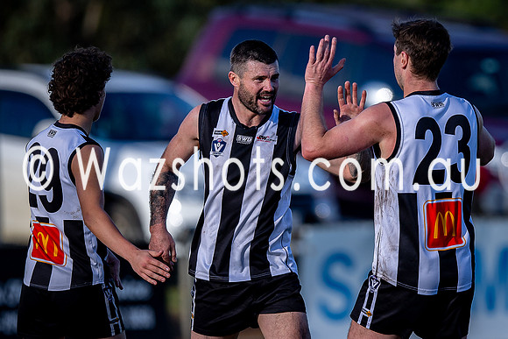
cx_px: 350
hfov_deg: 2.0
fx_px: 14279
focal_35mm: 1012
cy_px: 169
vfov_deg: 1.4
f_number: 4
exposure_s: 1/1600
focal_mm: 500
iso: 220
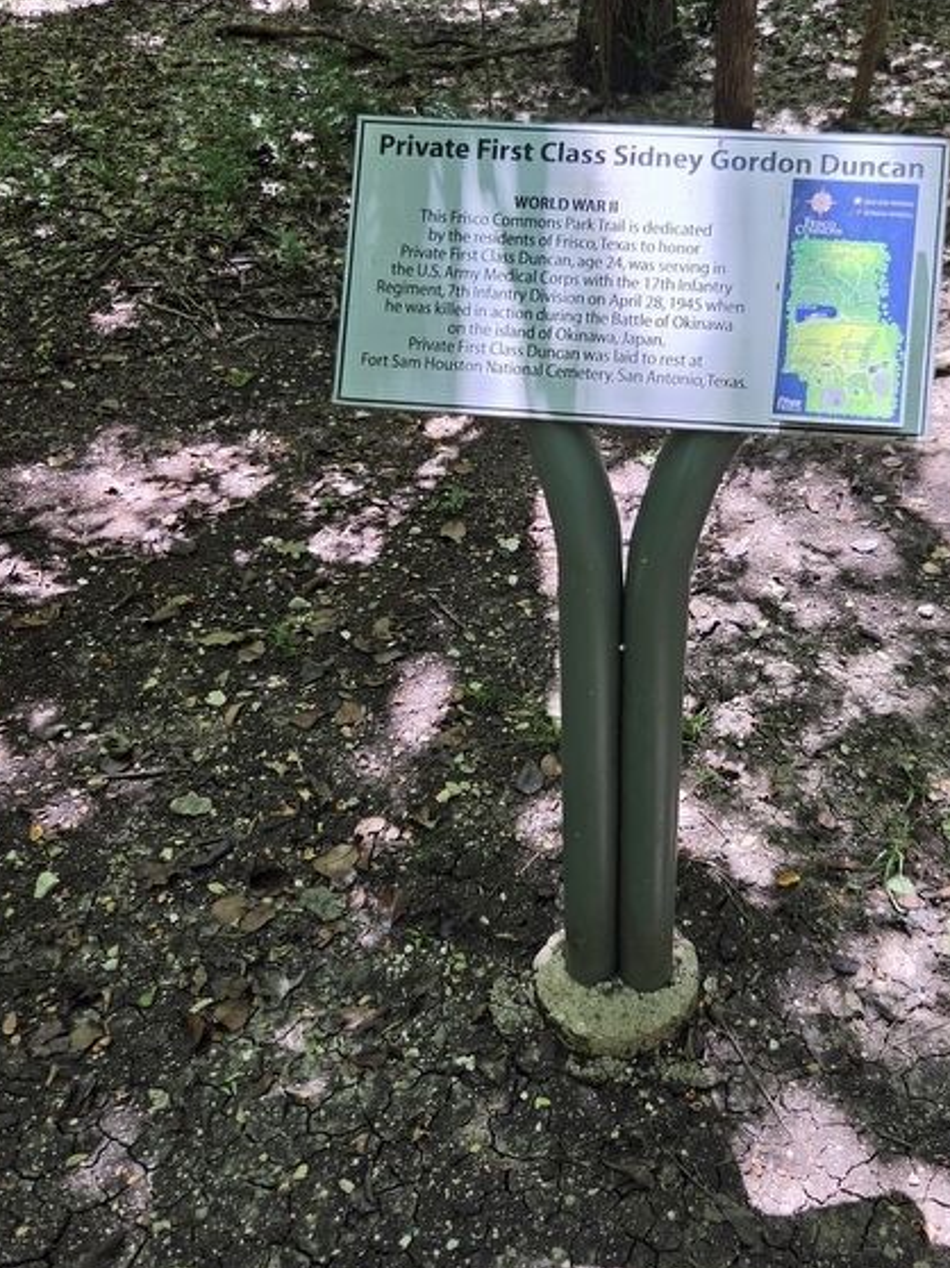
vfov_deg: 55.1
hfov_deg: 42.2
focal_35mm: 33
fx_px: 1208
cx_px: 650
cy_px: 534
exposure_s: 1/180
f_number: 1.8
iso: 32
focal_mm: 5.4
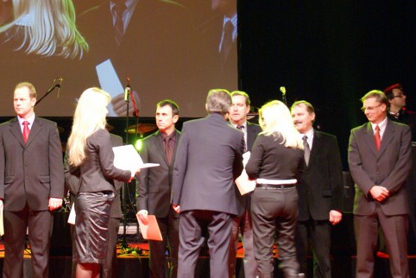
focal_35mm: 109
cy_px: 91
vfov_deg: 12.6
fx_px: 1260
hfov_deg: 18.7
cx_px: 123
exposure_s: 1/20
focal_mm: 50
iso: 800
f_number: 5.6
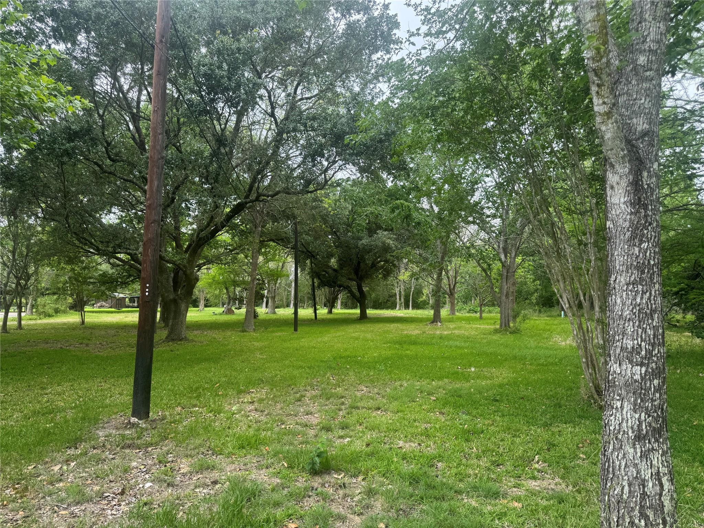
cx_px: 352
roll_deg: -0.5
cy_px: 264
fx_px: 488
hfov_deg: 71.6
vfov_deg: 56.8
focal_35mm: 24
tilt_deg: +4.2
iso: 80
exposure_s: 1/730
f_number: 1.78
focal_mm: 6.76
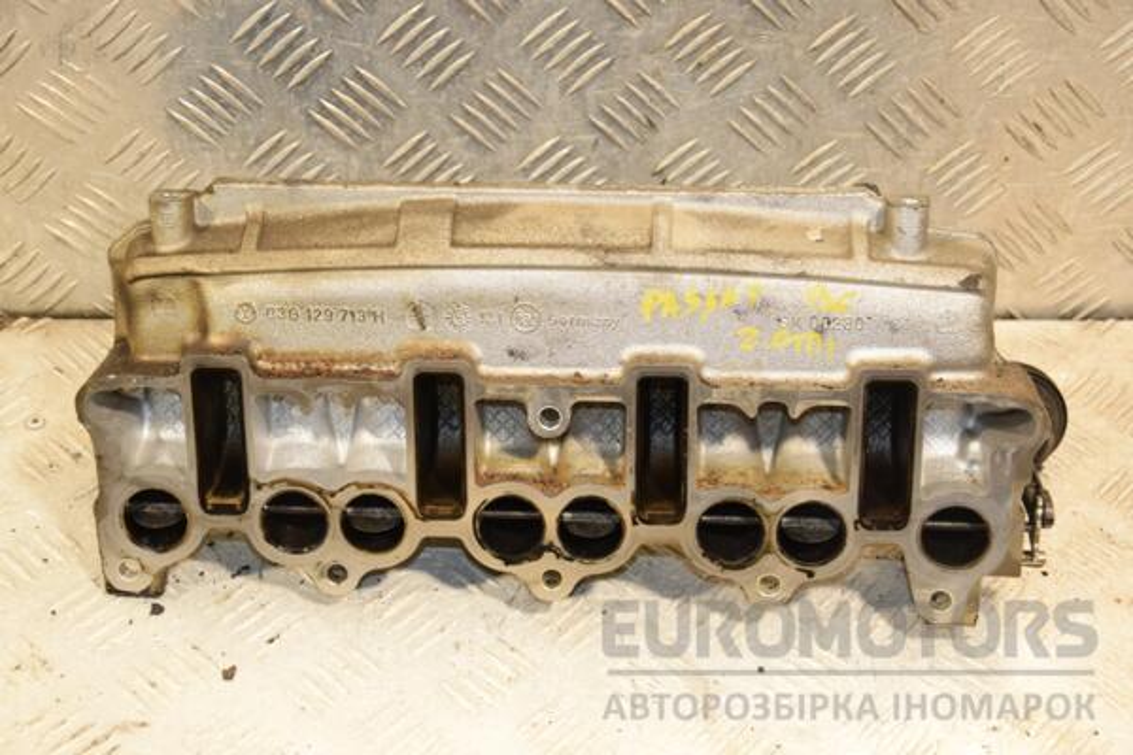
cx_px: 566
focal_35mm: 60
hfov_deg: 33.4
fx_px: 1888
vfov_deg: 22.6
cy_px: 378
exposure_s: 1/160
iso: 800
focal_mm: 40
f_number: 4.8
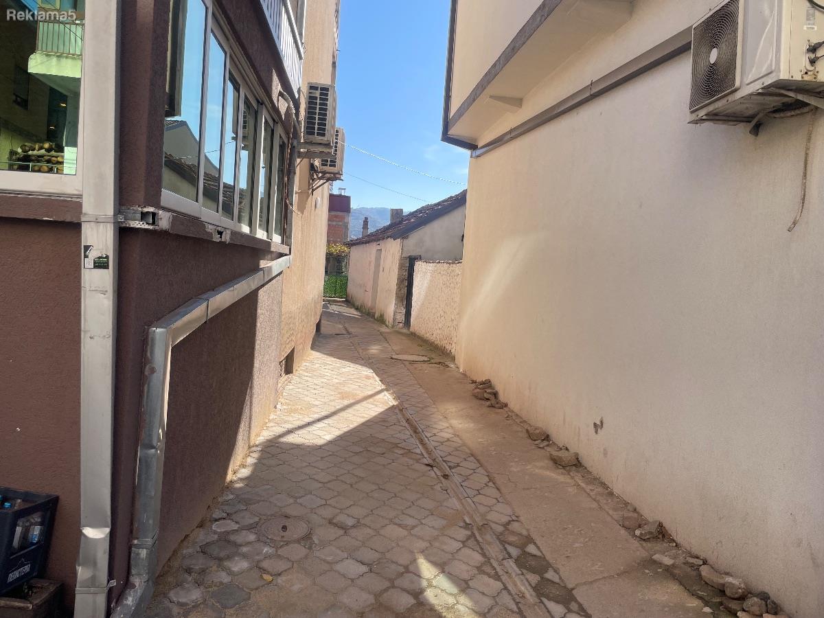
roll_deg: -4.3
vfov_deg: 53.1
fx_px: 619
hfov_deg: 67.3
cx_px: 412
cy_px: 309
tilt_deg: -2.3
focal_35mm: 26
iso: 32
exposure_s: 1/1795
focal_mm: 4.2
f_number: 1.6
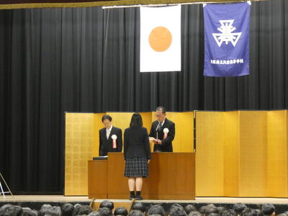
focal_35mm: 173
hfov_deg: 11.4
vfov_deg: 8.6
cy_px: 108
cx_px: 144
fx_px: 1439
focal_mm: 30.9
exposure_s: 1/15
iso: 1600
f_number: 5.5
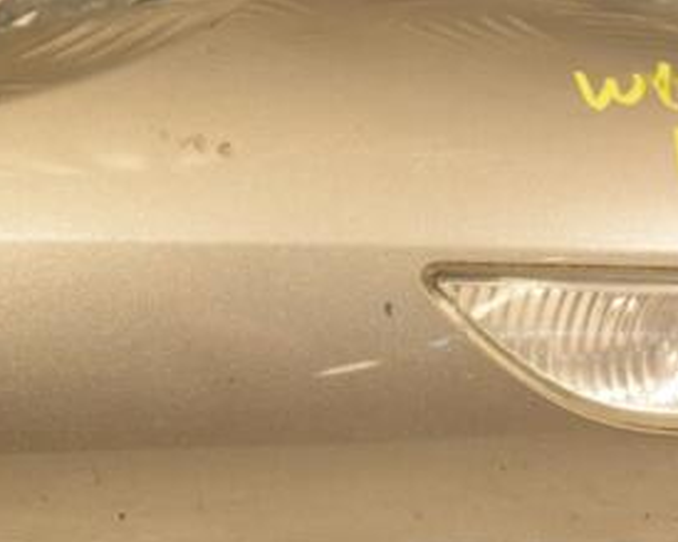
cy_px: 252
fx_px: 5256
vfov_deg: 5.9
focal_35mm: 262
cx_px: 359
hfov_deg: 7.4
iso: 800
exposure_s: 1/160
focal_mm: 85
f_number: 5.6
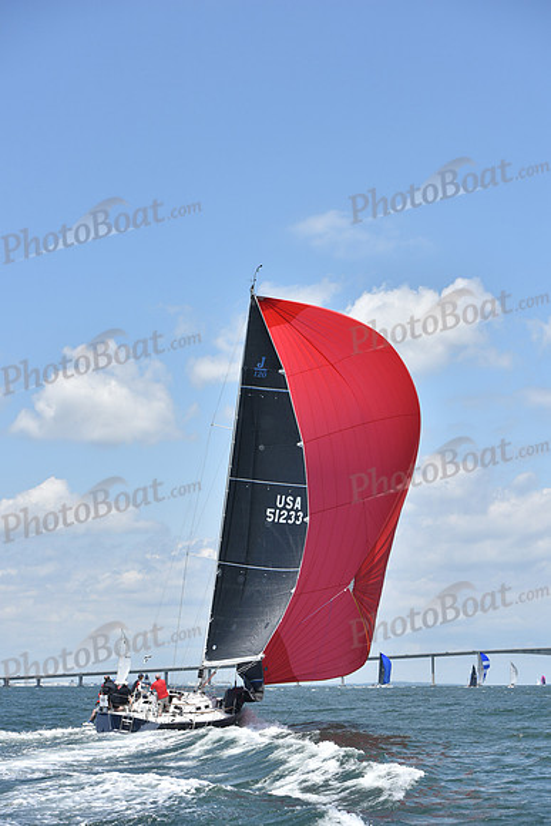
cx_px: 276
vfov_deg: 28.8
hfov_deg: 19.5
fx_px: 1606
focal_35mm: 70
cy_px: 413
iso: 250
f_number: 6.3
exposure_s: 1/1250
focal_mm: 70
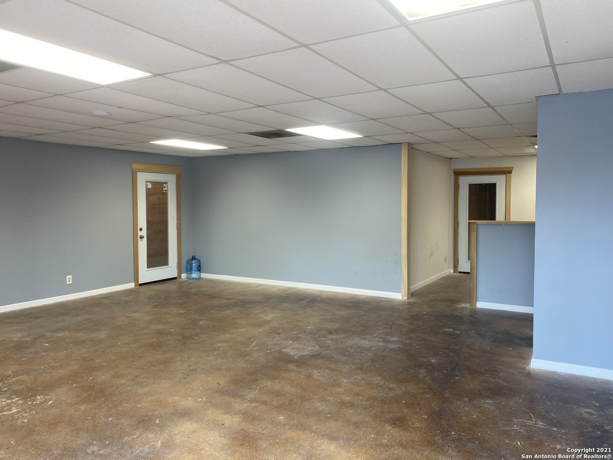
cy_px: 230
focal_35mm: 26
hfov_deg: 67.3
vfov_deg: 53.1
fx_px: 460
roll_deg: +0.2
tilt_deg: -3.0
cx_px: 306
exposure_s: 1/120
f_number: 1.8
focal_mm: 4.25
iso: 100
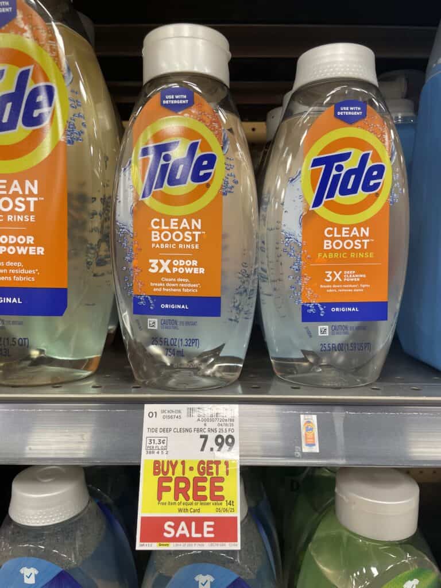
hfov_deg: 53.1
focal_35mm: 26
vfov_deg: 67.3
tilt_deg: -6.5
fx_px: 442
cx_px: 220
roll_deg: +0.3
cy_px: 294
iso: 80
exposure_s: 1/61
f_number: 1.6
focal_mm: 4.2
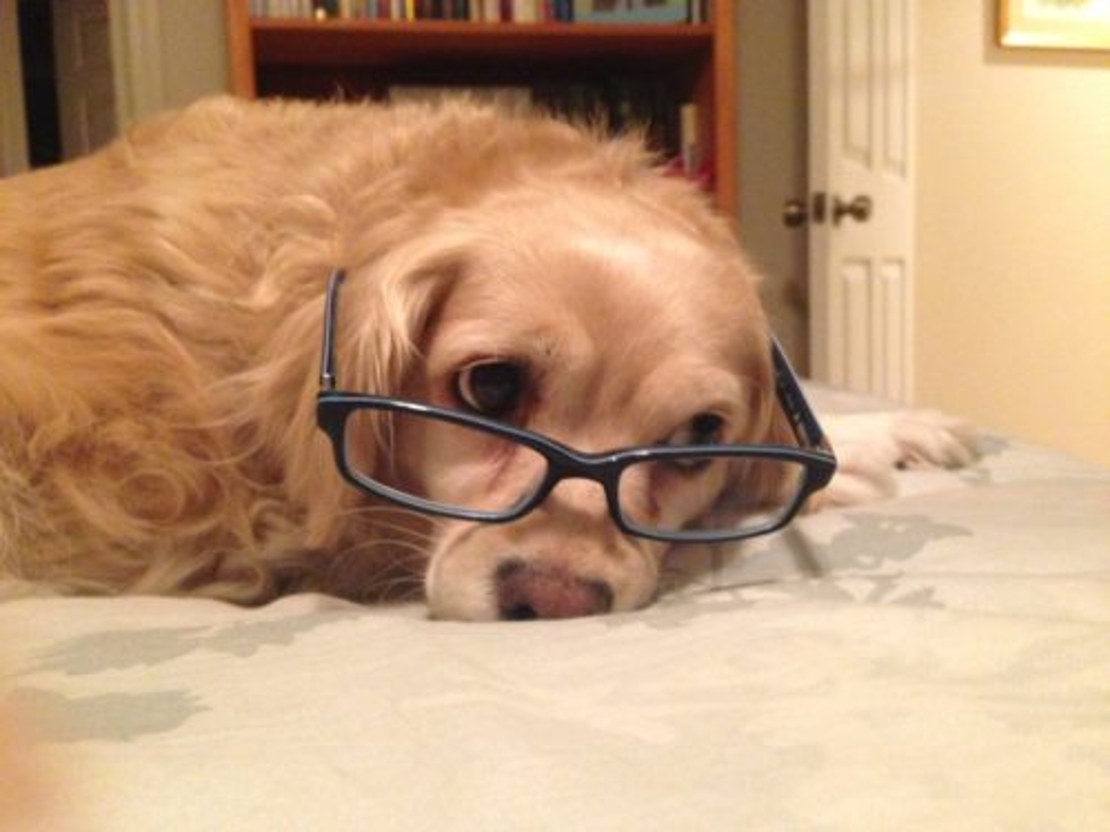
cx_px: 555
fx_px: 1058
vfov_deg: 42.9
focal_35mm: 33
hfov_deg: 55.4
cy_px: 416
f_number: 2.4
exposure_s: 1/15
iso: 640
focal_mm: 4.12
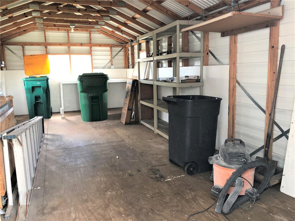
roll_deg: +1.2
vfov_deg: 49.7
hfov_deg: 63.4
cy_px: 110
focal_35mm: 28
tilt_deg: -10.5
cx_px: 148
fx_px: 239
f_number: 1.8
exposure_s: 1/20
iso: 40
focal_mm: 3.99
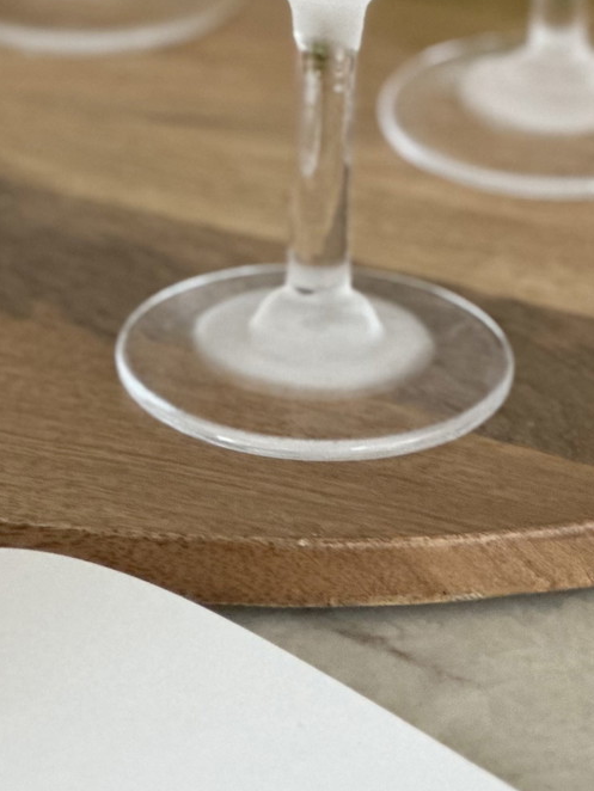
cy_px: 7
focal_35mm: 186
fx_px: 4253
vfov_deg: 10.5
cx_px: 43
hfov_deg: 8.0
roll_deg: -1.1
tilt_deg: -22.2
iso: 320
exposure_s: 1/40
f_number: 2.8
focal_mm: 9
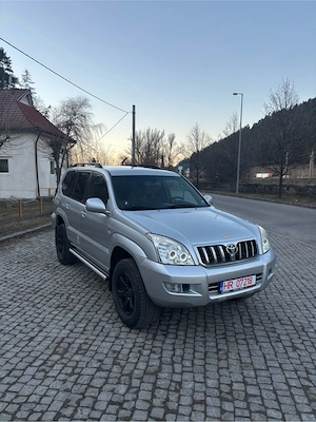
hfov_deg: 53.1
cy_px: 211
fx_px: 316
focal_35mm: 26
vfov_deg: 67.3
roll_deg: -0.5
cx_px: 158
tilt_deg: -6.5
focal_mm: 5.96
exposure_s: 1/121
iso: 100
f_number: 1.6
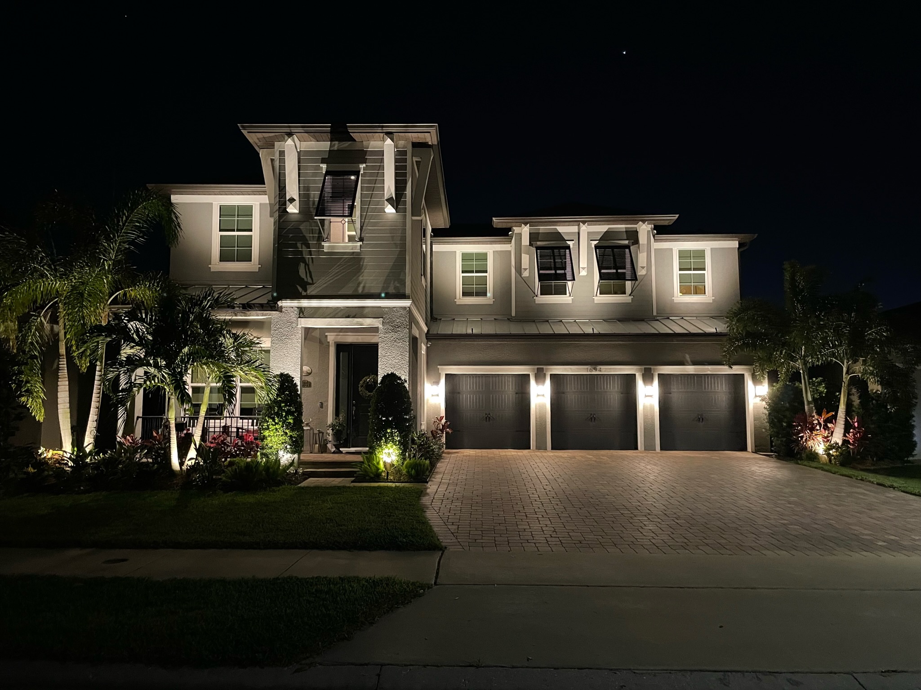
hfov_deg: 67.3
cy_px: 345
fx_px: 692
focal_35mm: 26
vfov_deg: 53.0
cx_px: 460
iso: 1000
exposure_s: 1/24
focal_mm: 4.2
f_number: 1.6
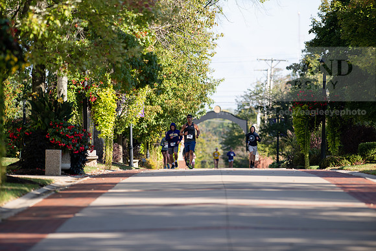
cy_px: 126
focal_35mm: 300
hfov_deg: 6.9
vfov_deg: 4.6
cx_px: 188
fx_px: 3134
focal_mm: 300
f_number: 4
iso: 200
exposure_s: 1/640
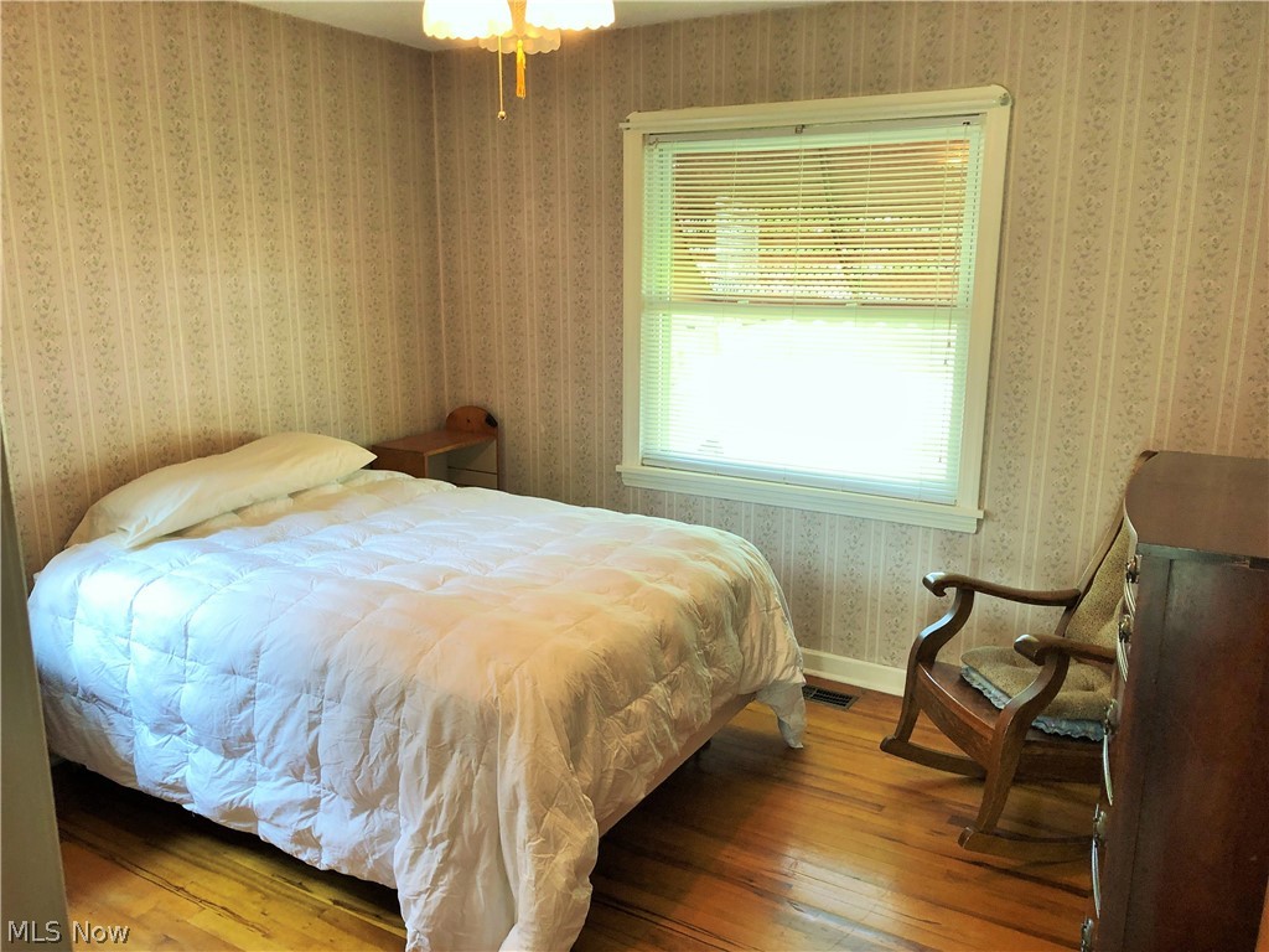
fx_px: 1026
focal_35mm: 28
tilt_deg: -13.8
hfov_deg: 63.4
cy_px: 476
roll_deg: -2.0
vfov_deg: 49.7
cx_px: 634
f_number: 1.8
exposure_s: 1/24
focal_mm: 3.99
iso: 40
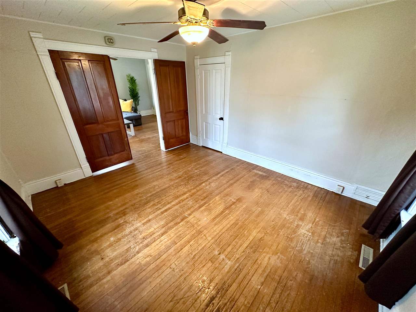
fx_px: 168
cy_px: 156
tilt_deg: -24.5
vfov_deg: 85.7
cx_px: 208
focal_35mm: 14
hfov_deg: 102.1
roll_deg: +0.2
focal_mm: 2.22
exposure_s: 1/60
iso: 400
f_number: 2.2
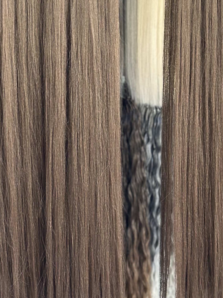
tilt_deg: -10.9
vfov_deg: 19.3
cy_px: 63
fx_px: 868
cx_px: 49
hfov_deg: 14.6
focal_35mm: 101
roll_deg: -0.7
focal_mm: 6.86
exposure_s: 1/50
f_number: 1.78
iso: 250
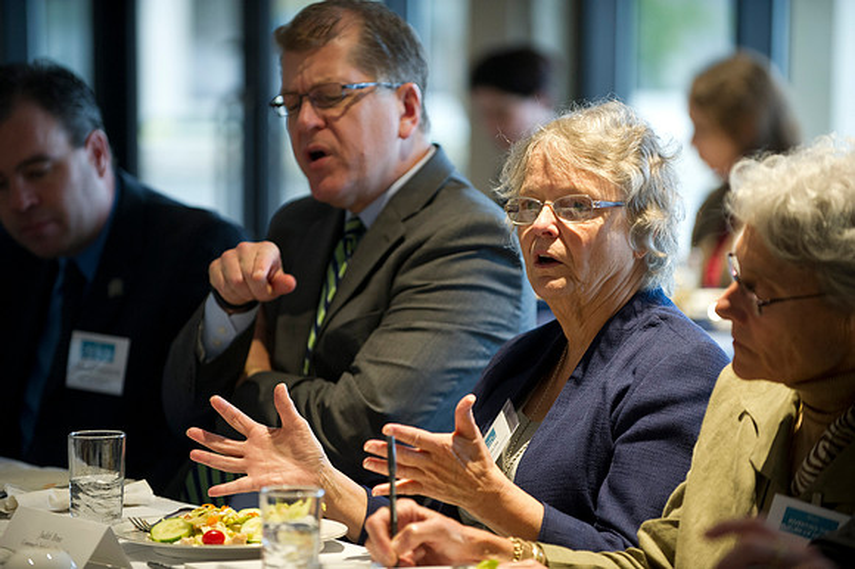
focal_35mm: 155
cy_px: 284
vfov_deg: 8.8
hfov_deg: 13.3
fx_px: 3679
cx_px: 428
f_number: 2.8
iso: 2500
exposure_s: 1/100
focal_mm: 155
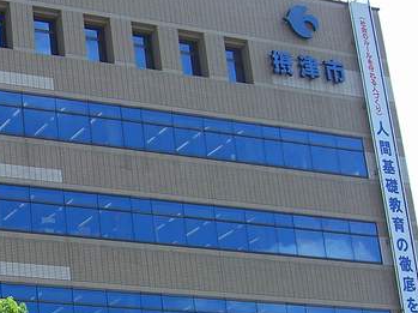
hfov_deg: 17.1
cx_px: -104
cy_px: 251
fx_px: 1315
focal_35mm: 109
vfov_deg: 13.5
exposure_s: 1/100
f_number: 8
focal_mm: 7.9
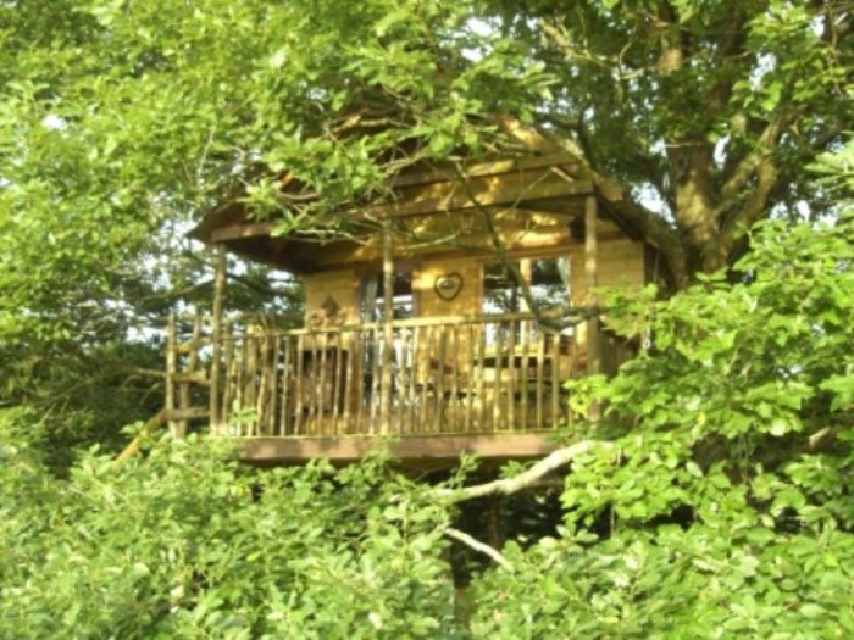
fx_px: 937
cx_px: 427
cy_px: 320
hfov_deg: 49.0
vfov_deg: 37.7
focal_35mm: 38
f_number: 3.1
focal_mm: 6.3
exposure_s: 1/160
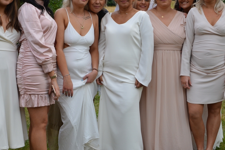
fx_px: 369
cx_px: 137
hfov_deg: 33.8
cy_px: 60
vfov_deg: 22.9
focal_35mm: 59
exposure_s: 1/125
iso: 250
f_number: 5.6
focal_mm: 22
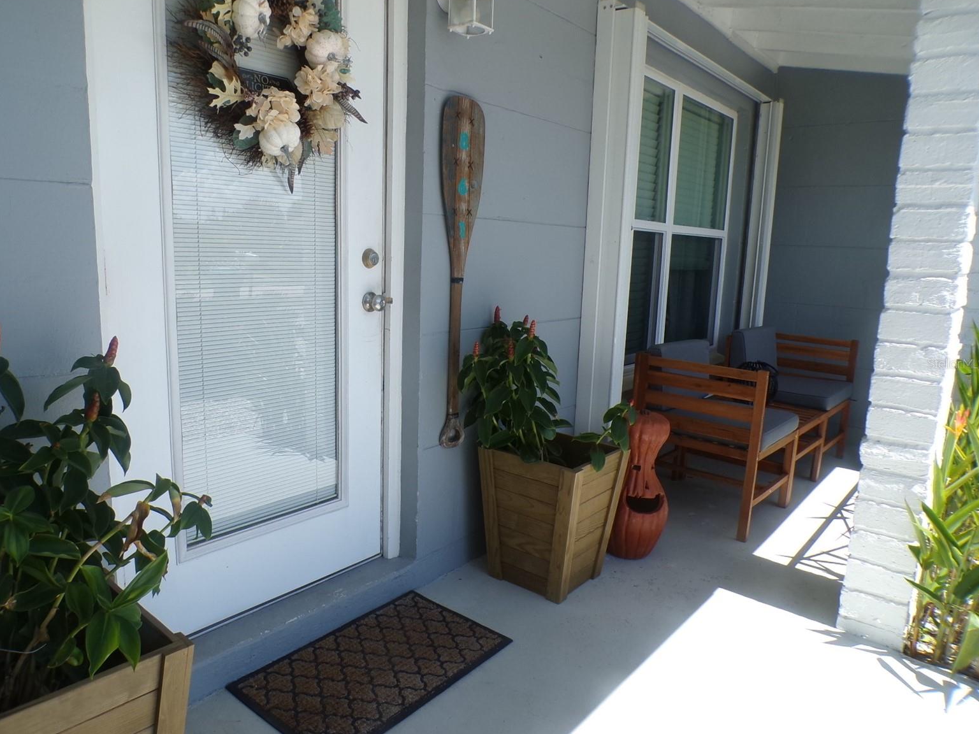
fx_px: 707
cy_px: 363
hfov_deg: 69.4
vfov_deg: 54.9
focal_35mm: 25
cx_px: 478
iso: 100
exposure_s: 1/320
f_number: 4.4
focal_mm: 4.3
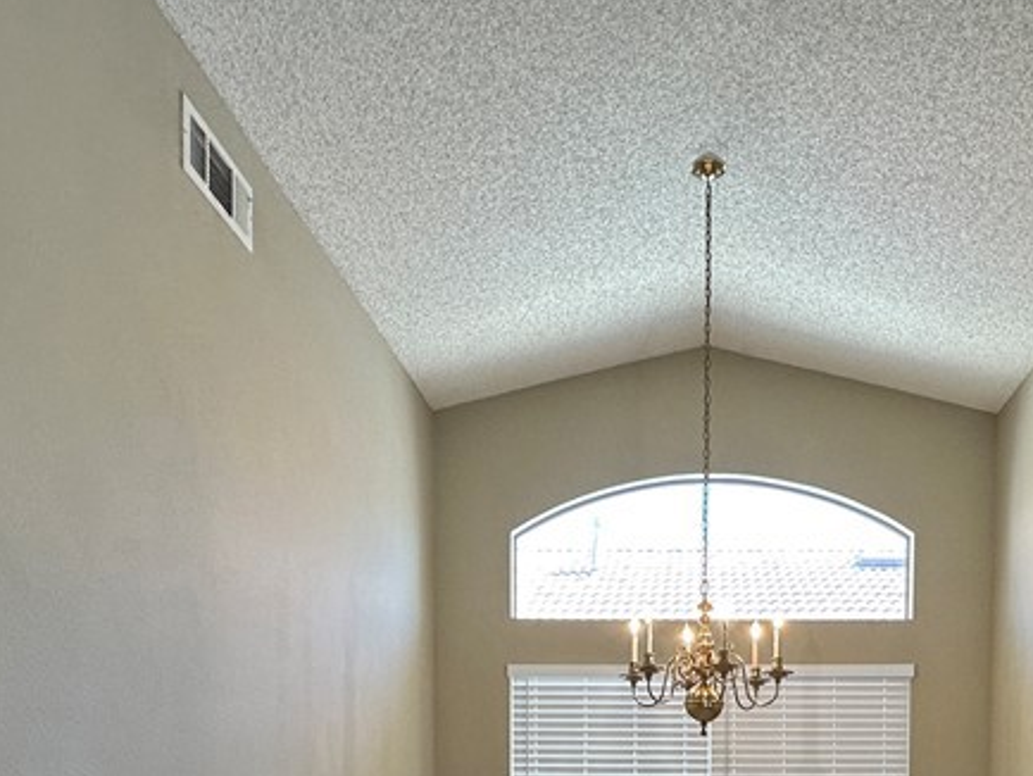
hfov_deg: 54.4
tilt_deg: -2.6
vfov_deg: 36.8
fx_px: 985
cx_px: 674
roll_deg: -0.3
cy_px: 838
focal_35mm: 33
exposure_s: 1/120
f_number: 2.2
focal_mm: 2.22
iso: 160
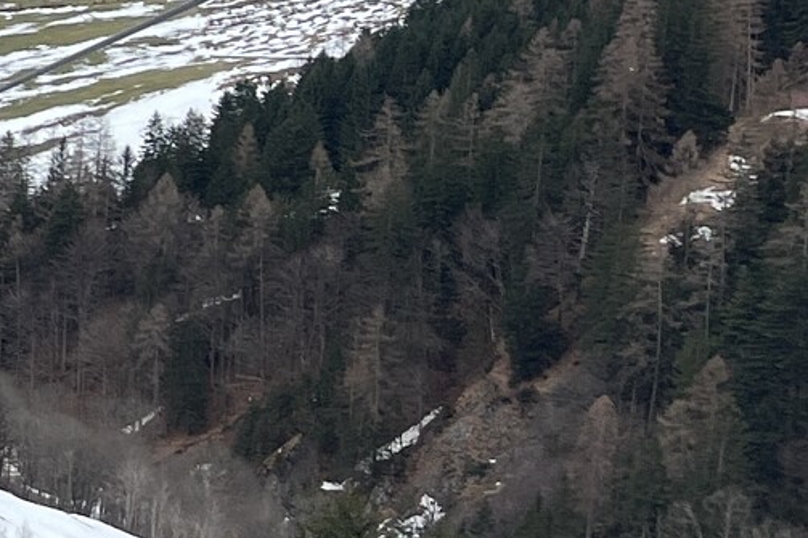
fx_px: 2894
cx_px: -1015
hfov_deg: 12.9
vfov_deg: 10.4
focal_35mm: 129
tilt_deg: -11.8
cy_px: -162
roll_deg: +1.5
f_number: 1.6
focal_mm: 5.1
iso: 50
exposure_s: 1/684
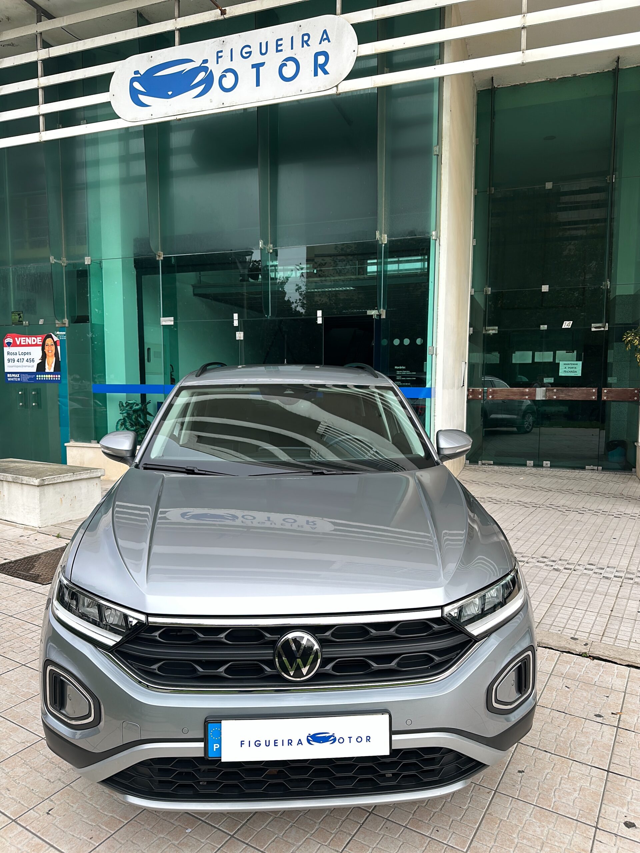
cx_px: 320
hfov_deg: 56.8
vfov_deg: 71.6
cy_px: 426
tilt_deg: -4.8
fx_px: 592
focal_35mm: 24
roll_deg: -0.9
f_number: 1.78
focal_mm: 6.86
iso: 57
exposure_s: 1/681
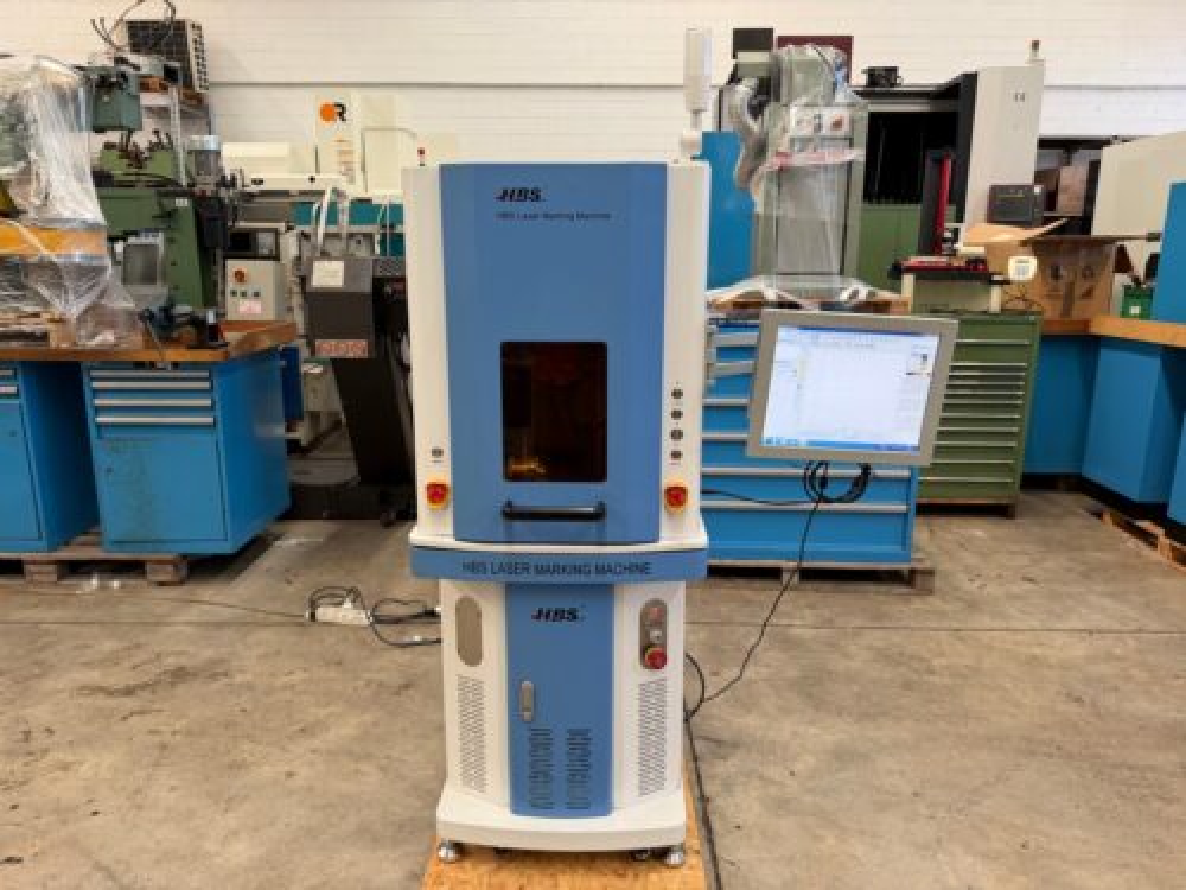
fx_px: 822
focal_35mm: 24
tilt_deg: -12.0
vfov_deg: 56.8
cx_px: 593
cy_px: 445
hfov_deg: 71.6
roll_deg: +0.3
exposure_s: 1/121
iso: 80
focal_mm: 6.76
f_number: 1.78
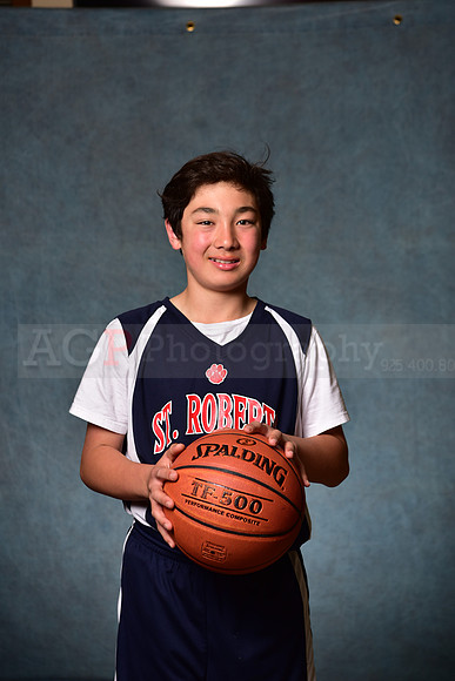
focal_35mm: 70
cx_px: 228
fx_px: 1326
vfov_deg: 28.8
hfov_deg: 19.5
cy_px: 340
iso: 100
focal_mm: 70
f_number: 5
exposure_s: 1/200
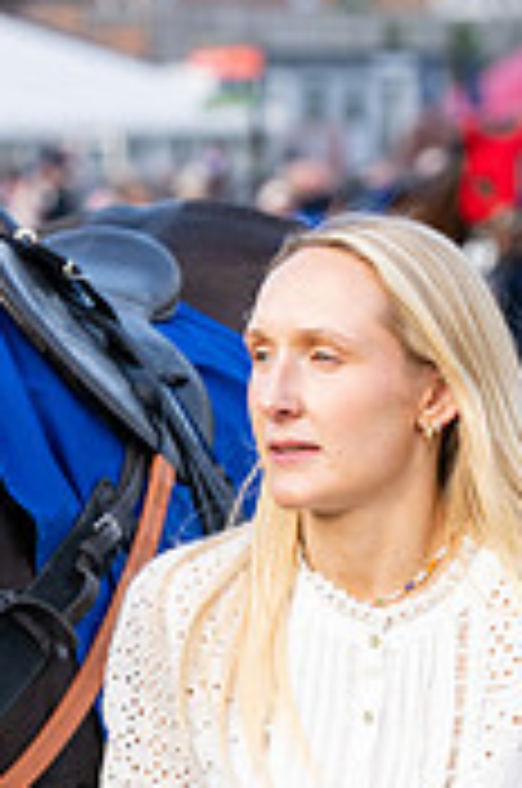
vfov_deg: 5.9
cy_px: 656
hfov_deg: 3.9
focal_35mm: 349
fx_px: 7620
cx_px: -369
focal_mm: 82
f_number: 4
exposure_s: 1/1000
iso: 400
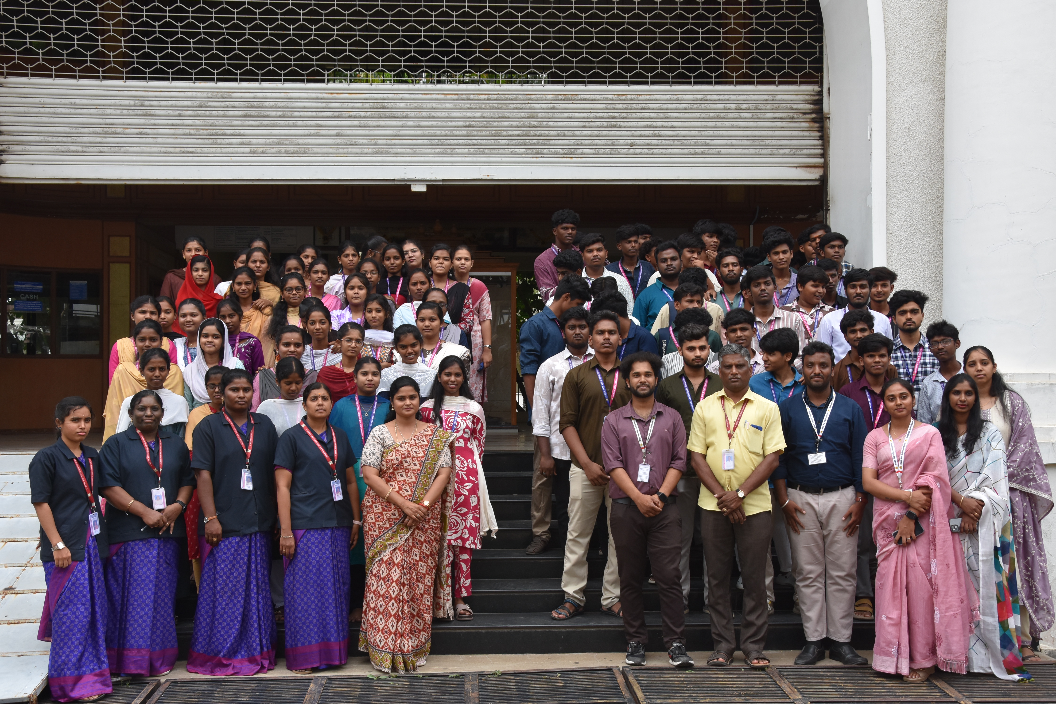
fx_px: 1232
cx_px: 528
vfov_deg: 31.9
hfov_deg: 46.4
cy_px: 352
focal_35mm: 42
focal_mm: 28
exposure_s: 1/500
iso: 500
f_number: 8
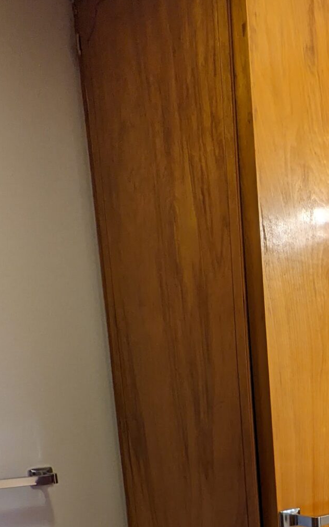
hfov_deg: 26.9
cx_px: 382
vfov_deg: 39.7
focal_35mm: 43
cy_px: 546
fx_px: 617
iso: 45
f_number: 2.2
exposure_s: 1/60
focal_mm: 2.22
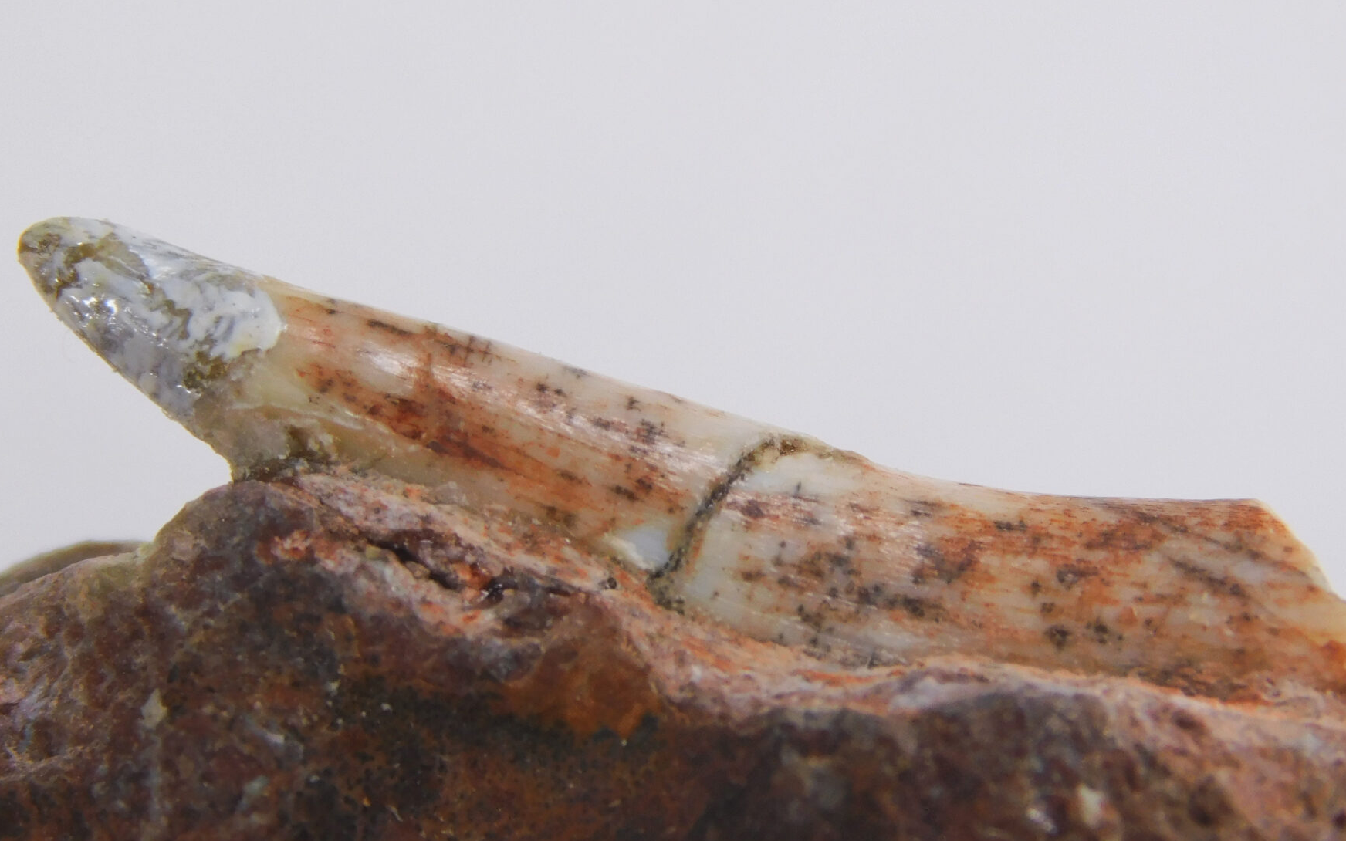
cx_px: 730
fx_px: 13243
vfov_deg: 3.6
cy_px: 481
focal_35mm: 361
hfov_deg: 5.8
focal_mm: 41.3
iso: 125
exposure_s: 1/125
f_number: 5.6
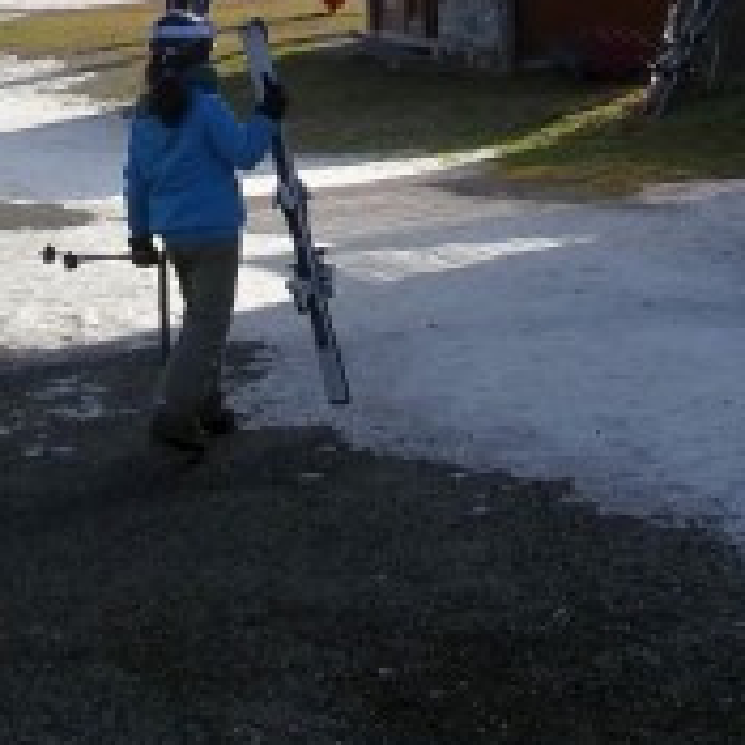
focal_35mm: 97
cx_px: 370
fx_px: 2362
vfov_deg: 16.4
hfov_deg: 17.9
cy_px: -370
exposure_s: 1/800
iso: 80
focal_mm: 4.1
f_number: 3.5
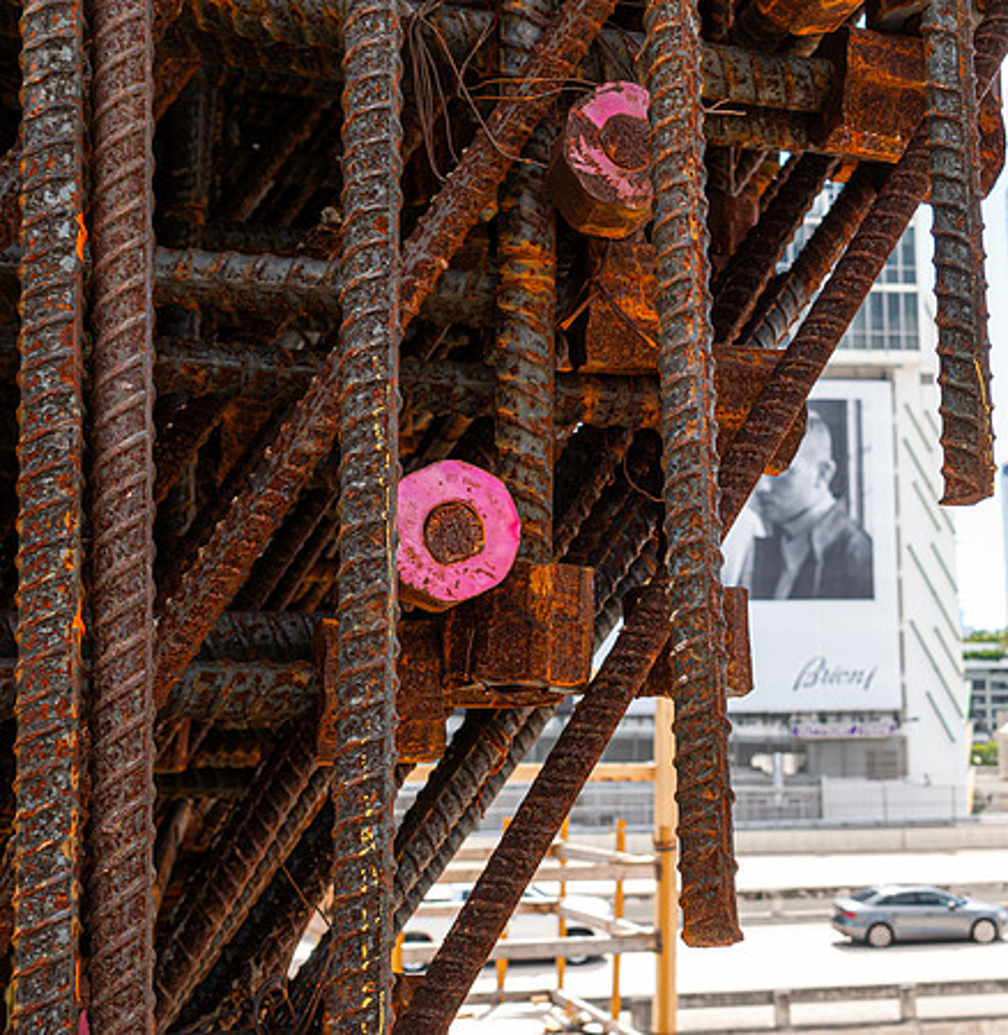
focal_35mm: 48
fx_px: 1588
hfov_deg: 34.8
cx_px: 689
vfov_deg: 36.1
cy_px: 522
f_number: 4.5
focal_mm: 13.34
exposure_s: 1/250
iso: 125
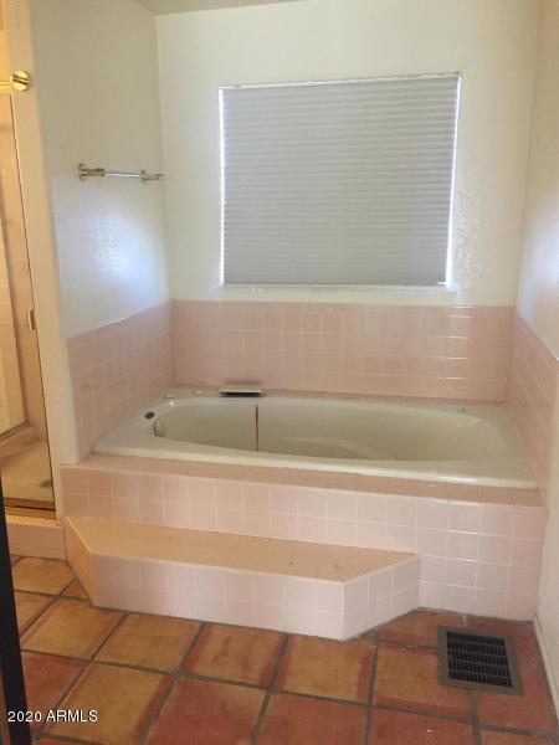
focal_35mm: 29
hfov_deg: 48.2
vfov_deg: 61.7
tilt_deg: -15.4
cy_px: 372
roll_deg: +1.2
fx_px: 624
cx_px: 280
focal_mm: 4.15
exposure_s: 1/24
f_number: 2.2
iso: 250
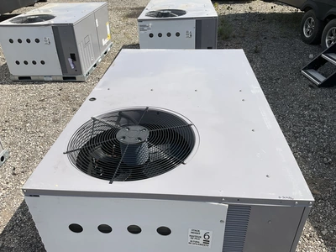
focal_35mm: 29
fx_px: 281
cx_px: 168
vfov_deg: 48.2
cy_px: 126
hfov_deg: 61.7
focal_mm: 3
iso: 25
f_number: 1.8
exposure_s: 1/2141
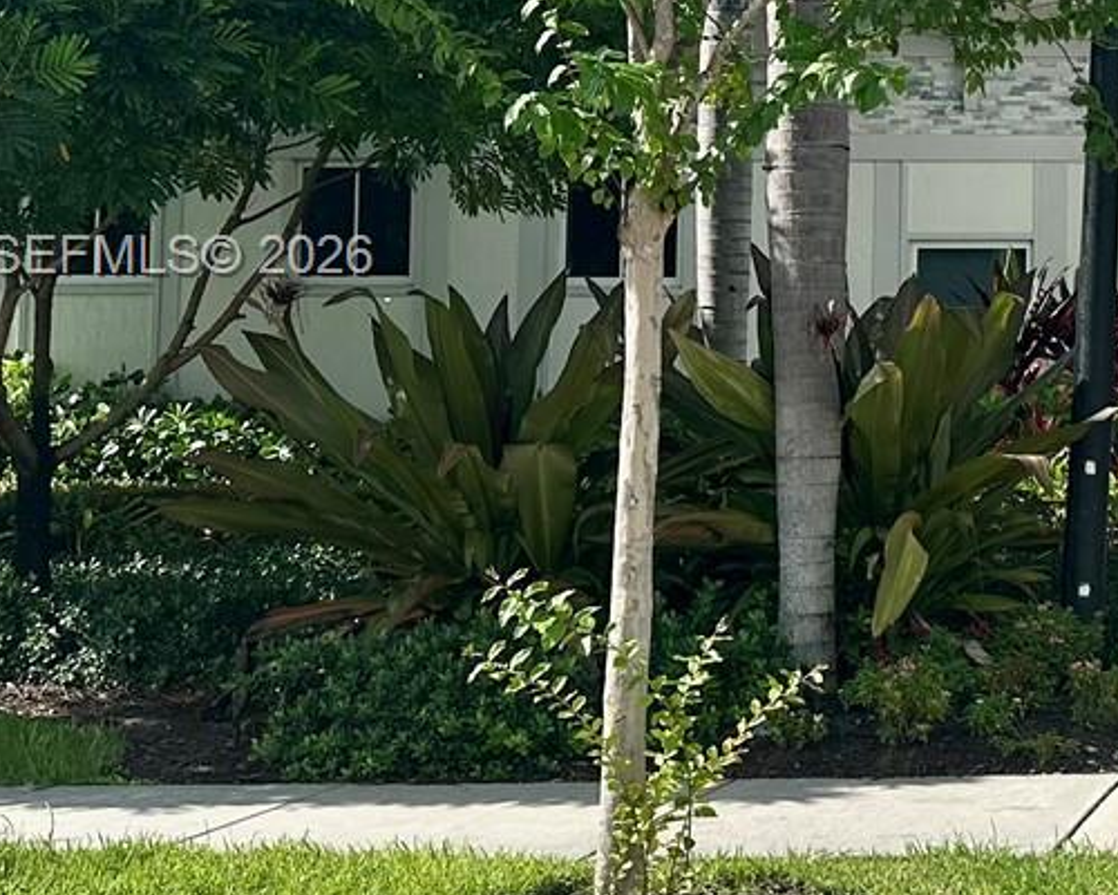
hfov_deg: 22.6
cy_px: 260
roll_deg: -0.1
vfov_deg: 20.3
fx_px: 2482
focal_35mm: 75
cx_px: 1467
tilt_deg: +4.8
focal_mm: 6.86
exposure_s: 1/3472
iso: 80
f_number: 1.78
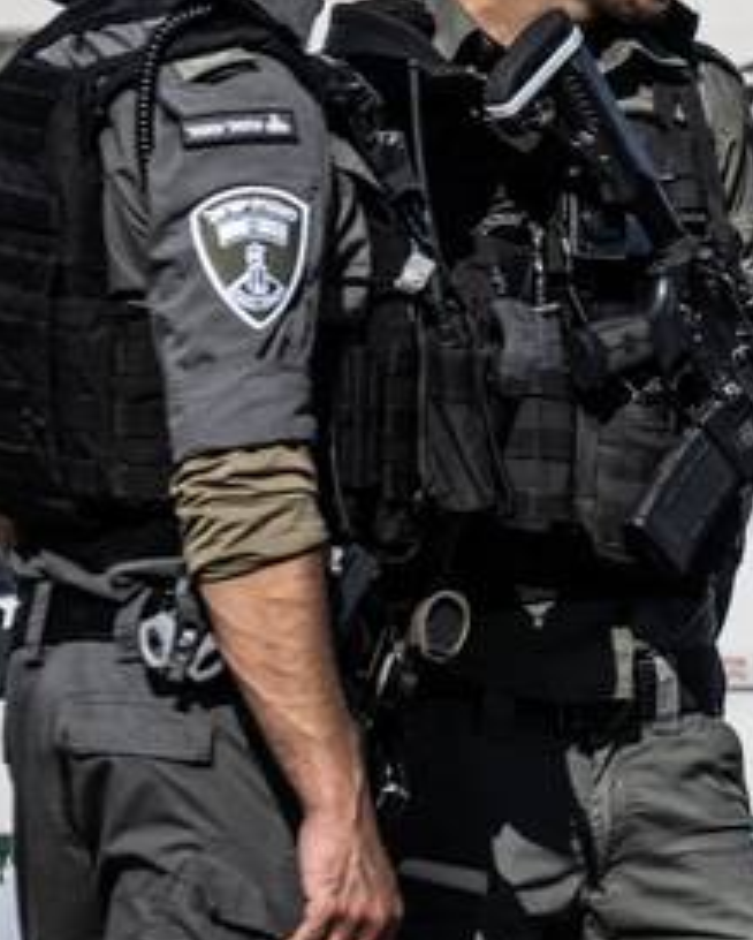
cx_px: 1399
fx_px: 17280
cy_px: 653
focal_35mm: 621
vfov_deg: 3.1
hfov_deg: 2.5
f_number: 3.5
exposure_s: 1/2500
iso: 160
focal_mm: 150
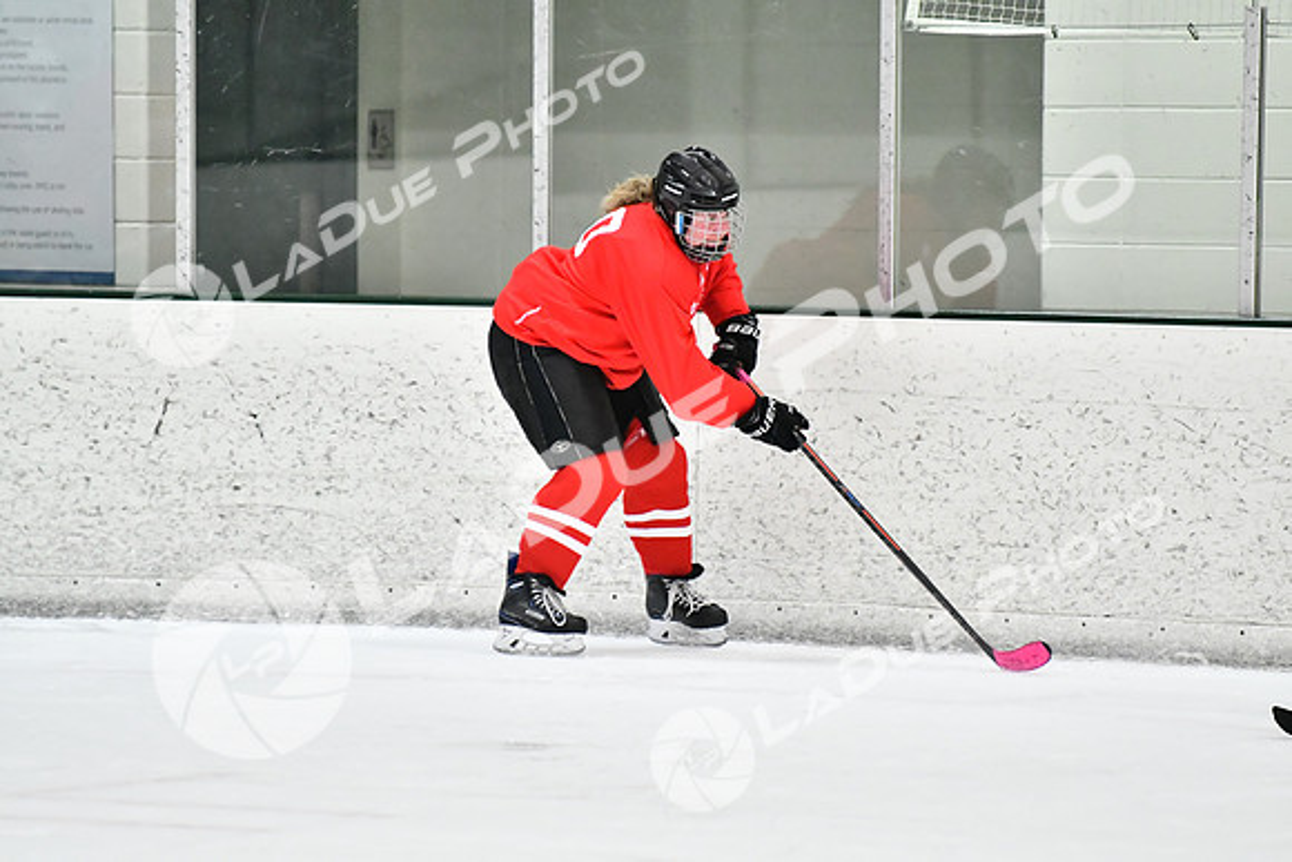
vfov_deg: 4.6
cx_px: 646
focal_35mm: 300
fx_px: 10769
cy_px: 431
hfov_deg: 6.9
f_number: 2.8
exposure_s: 1/1250
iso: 5000
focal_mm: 200
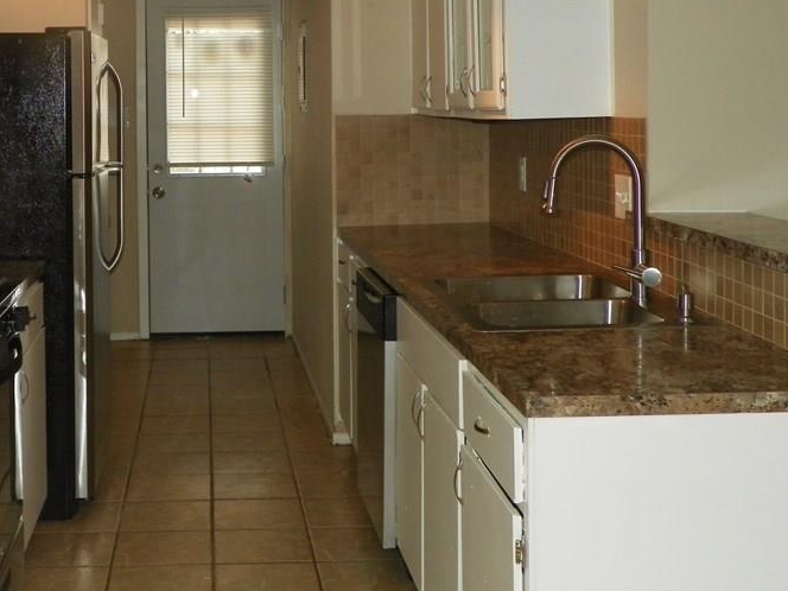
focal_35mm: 54
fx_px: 1229
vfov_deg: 26.7
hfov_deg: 35.0
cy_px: 142
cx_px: 225
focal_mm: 6.2
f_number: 3.2
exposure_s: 1/125
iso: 200
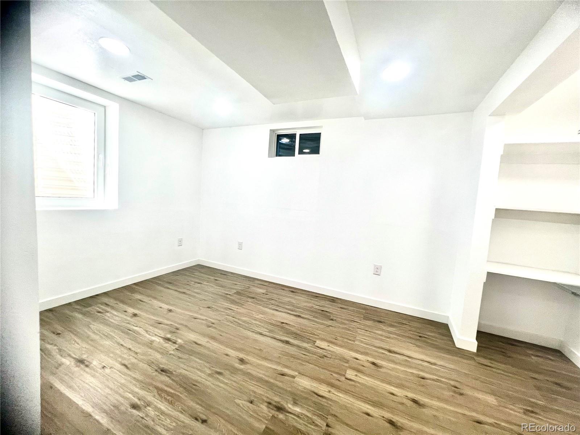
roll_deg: -4.3
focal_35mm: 13
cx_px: 290
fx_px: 218
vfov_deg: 89.9
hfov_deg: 106.2
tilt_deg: -5.1
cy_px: 218
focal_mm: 1.57
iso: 80
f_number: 1.8
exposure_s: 1/120
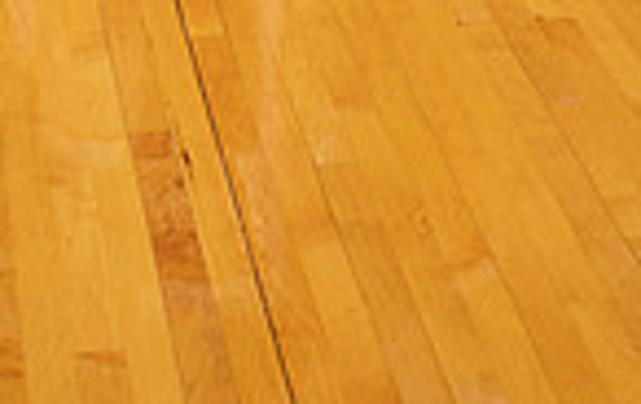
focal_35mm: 119
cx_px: 48
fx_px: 2084
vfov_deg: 9.8
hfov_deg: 17.2
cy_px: -566
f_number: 7.1
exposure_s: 1/320
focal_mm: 38
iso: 320
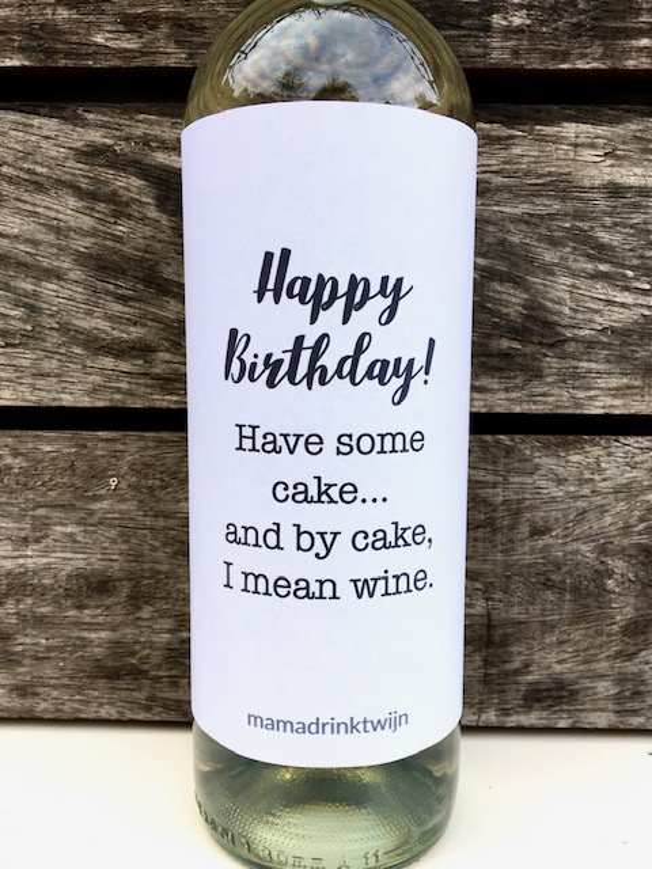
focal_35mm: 29
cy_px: 434
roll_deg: +0.0
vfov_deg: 61.7
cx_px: 326
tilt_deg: -2.4
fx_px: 728
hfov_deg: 48.2
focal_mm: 4.15
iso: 32
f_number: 2.2
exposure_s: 1/100
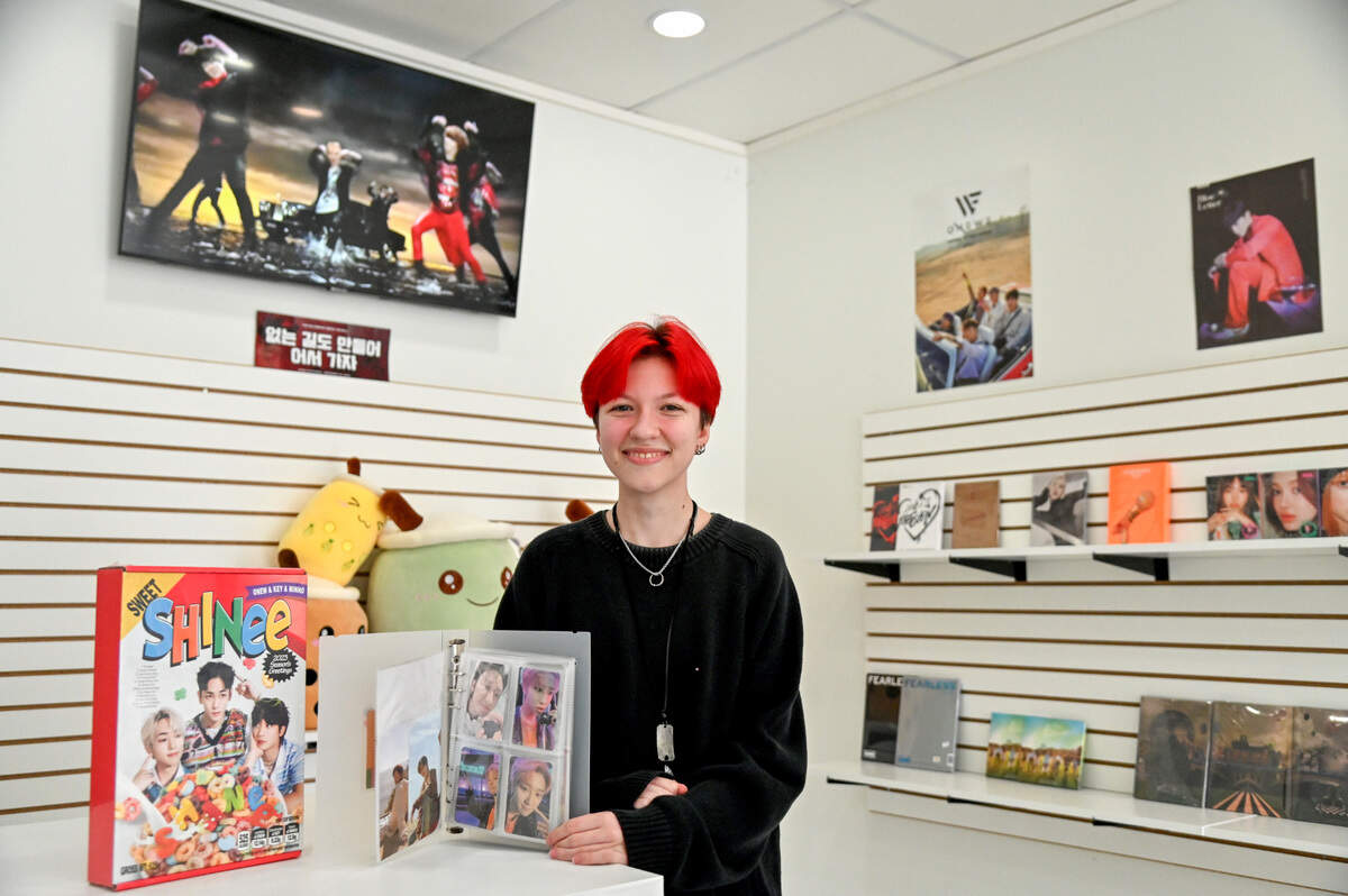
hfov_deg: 58.8
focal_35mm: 32
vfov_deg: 41.0
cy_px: 448
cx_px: 674
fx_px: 1197
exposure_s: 1/200
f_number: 4
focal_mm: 32
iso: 2000
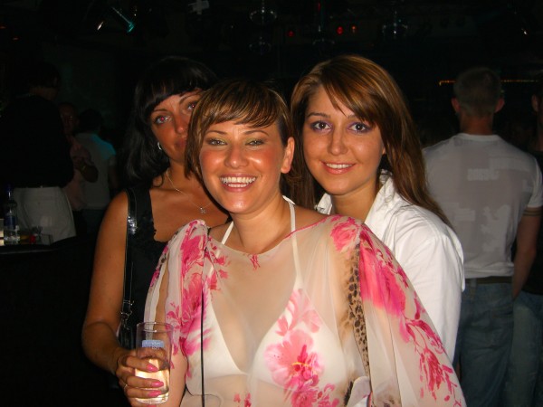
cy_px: 204
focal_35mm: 38
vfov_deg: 37.7
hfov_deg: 49.0
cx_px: 272
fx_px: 596
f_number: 2.8
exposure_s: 1/60
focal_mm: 7.9
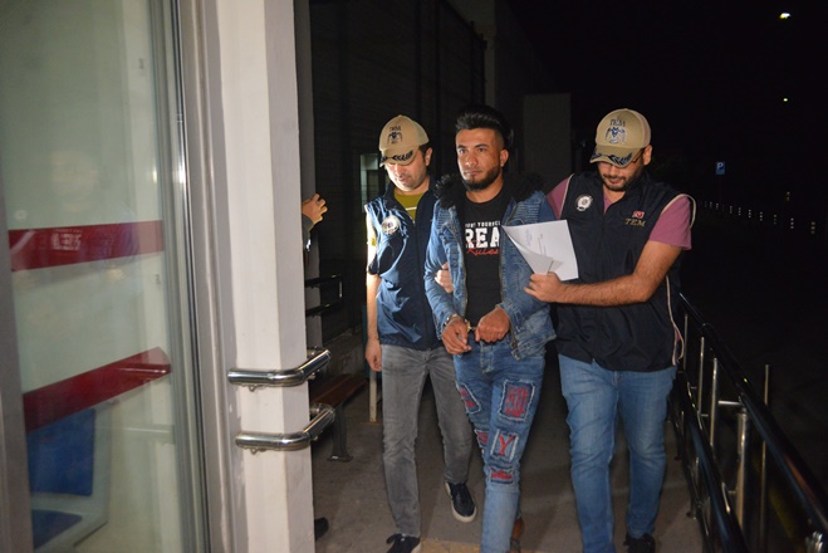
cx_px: 414
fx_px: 736
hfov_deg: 58.7
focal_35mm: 32
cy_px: 276
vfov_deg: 41.2
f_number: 3.8
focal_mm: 32
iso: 3200
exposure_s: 1/250
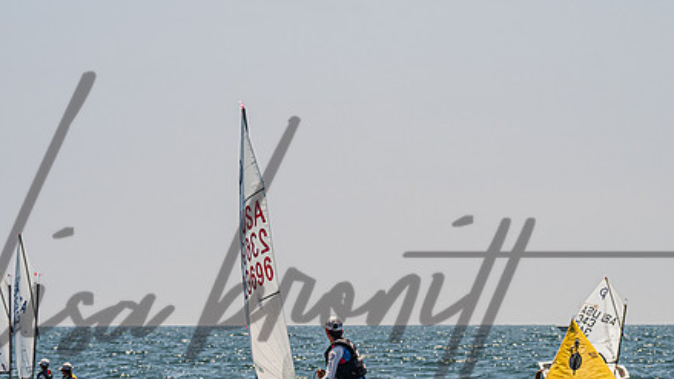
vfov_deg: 5.3
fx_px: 4057
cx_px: 319
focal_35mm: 227
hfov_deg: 9.5
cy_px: 308
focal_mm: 120
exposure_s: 1/1600
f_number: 6.7
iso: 250
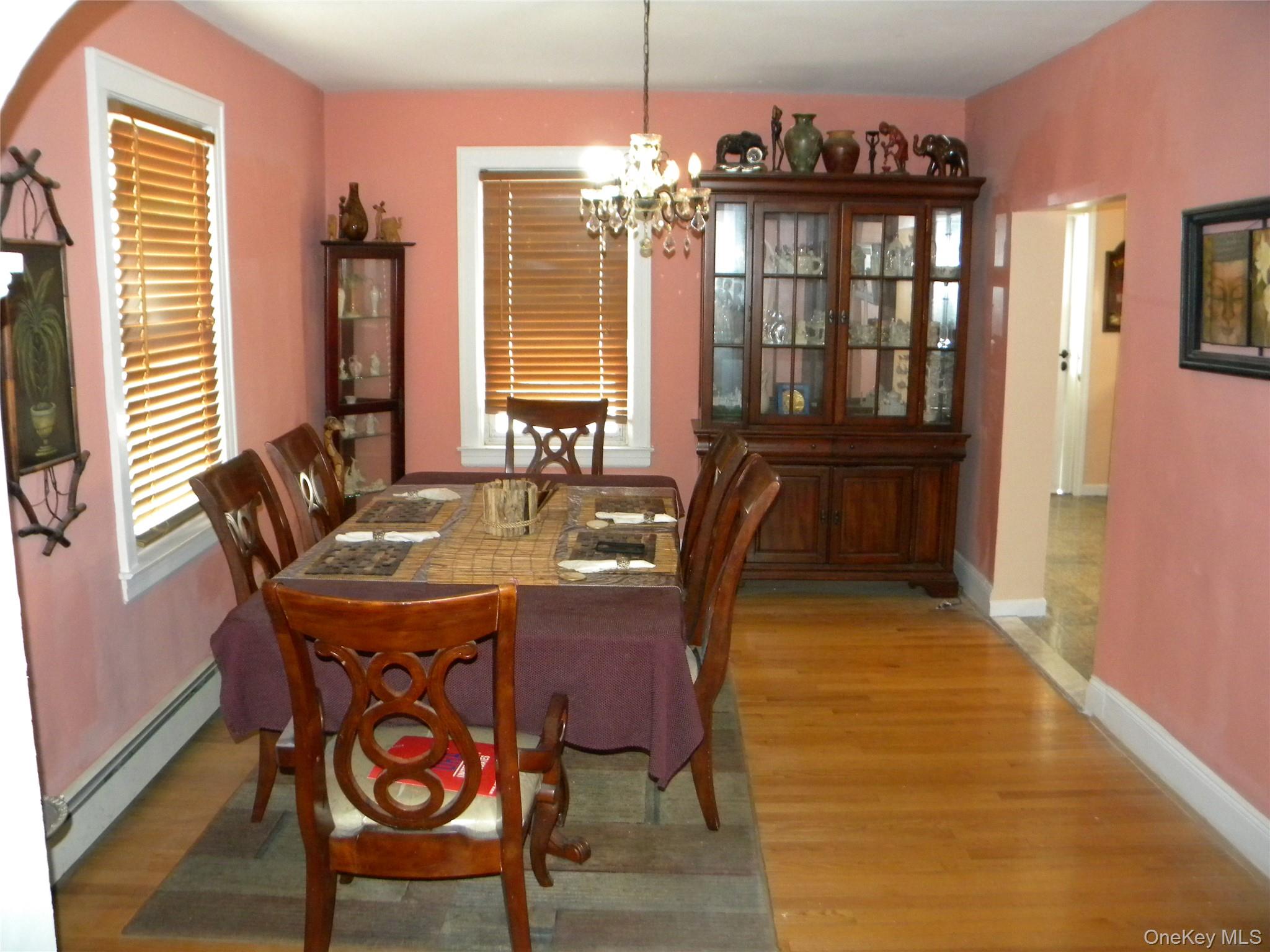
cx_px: 635
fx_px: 1027
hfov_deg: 63.4
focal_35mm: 28
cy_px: 476
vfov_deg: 49.7
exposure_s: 1/26
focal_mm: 5
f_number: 3.5
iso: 400
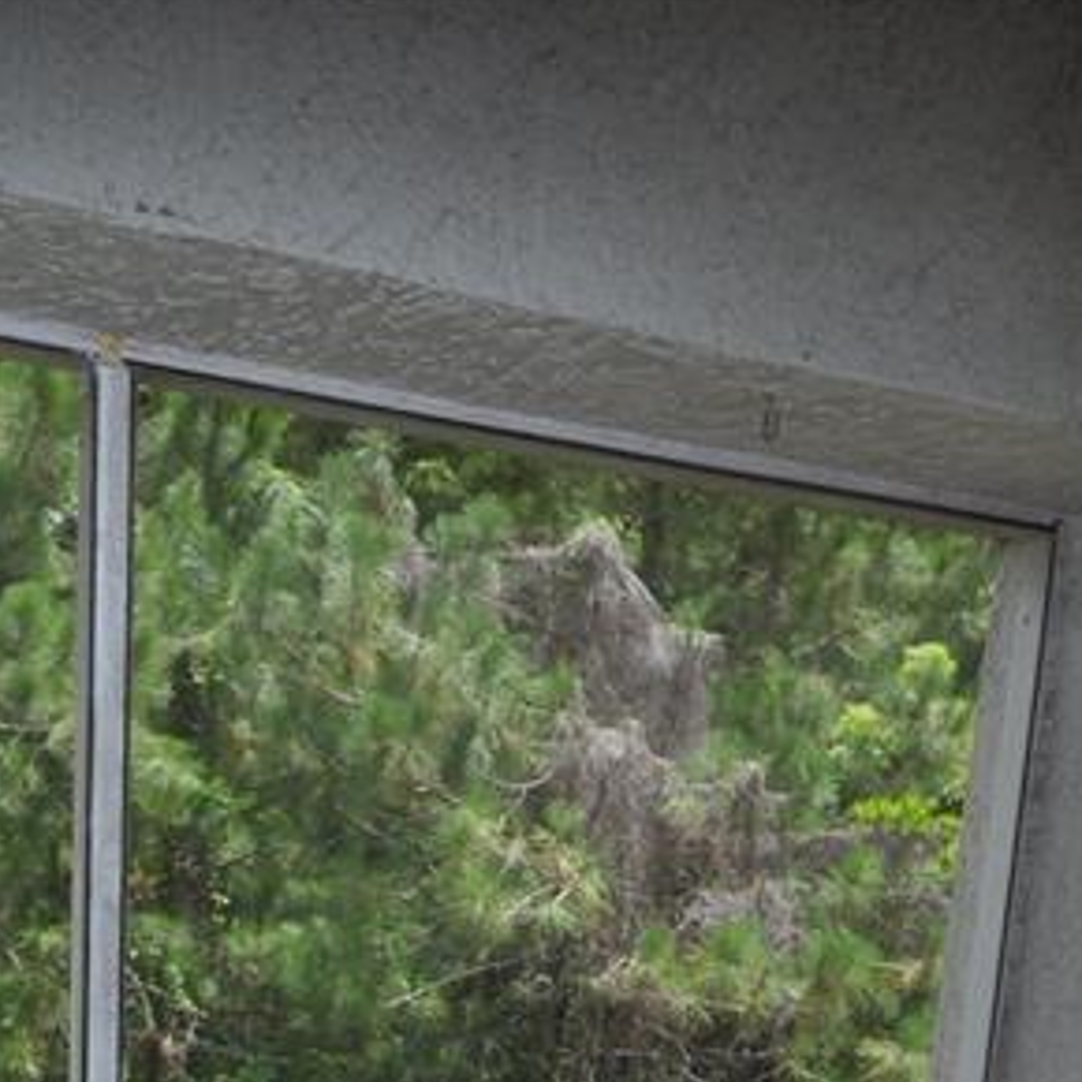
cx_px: 285
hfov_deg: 36.8
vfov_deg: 32.2
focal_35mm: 45
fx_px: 1591
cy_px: 1242
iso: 200
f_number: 8
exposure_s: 1/200
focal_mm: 10
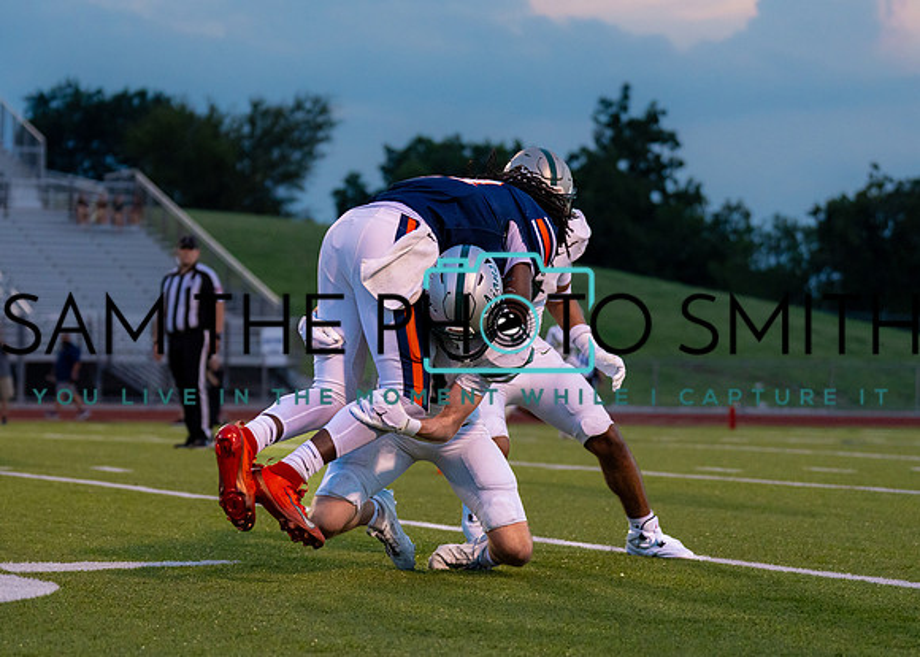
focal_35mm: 116
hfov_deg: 17.2
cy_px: 365
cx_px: 344
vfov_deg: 12.4
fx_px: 3033
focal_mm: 79
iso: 1250
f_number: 2.8
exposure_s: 1/1600
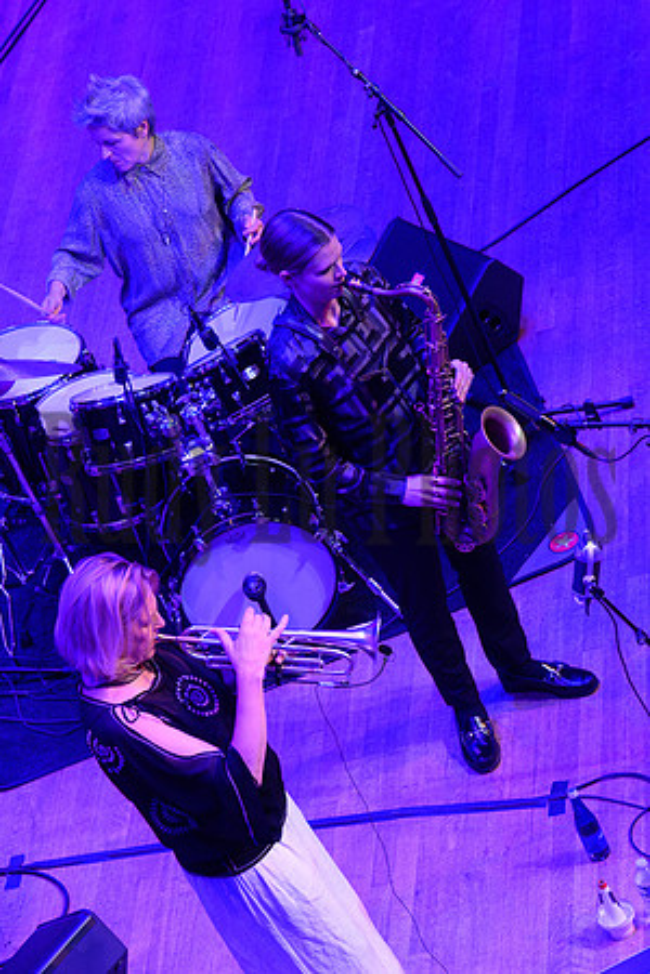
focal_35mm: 132
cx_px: 325
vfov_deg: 15.5
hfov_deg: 10.4
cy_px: 487
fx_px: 3575
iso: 6400
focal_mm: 88
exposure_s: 1/320
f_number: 5.6
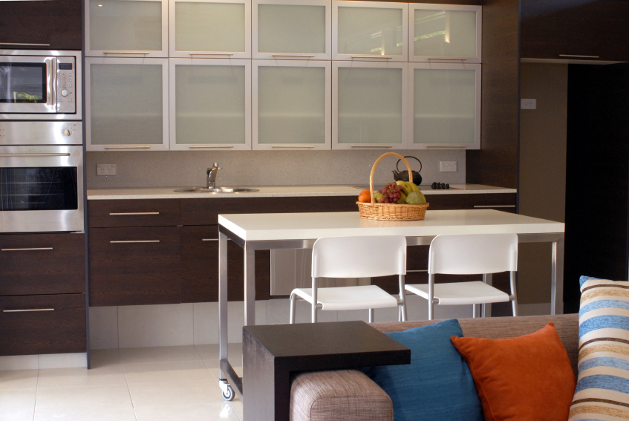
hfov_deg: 37.8
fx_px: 918
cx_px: 314
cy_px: 210
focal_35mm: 52
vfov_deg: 25.8
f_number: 16
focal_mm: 35
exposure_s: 1/4
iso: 400
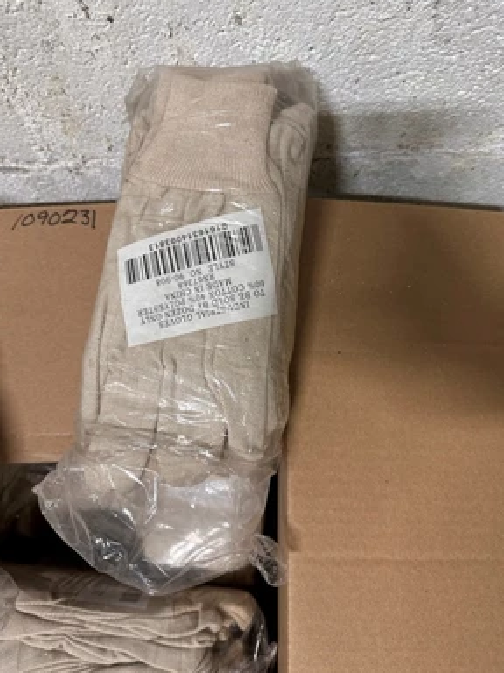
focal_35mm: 25
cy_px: 326
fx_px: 485
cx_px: 248
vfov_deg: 69.4
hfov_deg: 54.9
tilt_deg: -69.8
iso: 160
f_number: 1.78
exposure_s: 1/120
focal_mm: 6.86
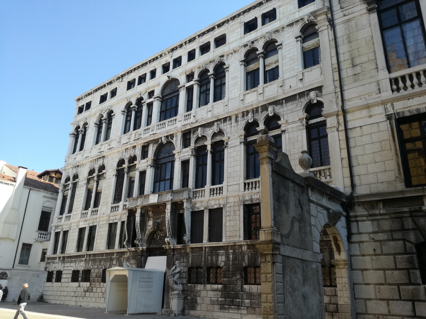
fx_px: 332
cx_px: 213
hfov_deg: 65.3
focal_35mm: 27
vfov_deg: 51.4
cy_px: 160
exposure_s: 1/516
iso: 50
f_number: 2
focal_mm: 3.79
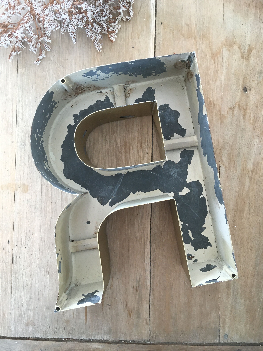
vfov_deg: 61.7
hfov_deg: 48.2
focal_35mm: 29
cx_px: 132
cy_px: 176
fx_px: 294
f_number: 2.2
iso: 32
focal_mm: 4.15
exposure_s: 1/33
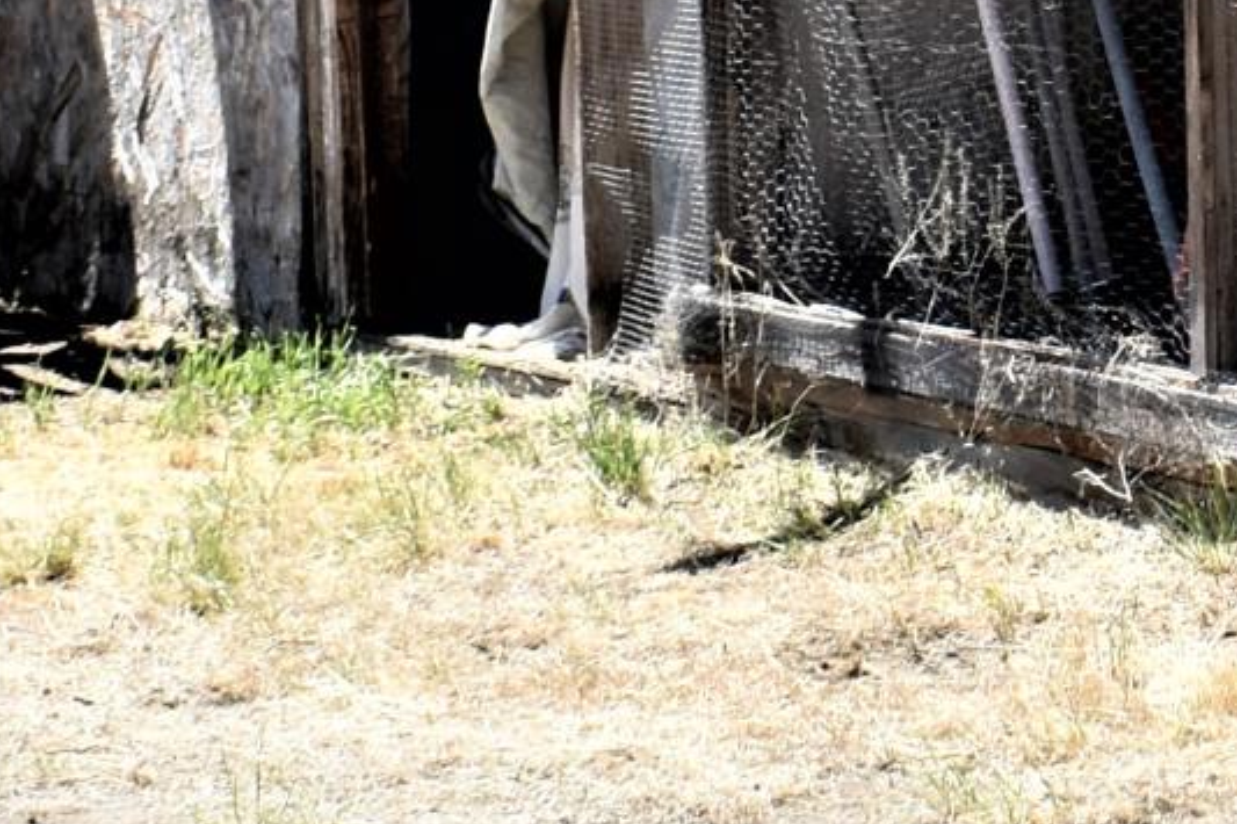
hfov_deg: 11.9
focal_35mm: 169
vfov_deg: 8.1
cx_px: 1448
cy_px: -115
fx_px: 5805
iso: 140
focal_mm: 20
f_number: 8
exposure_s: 1/250
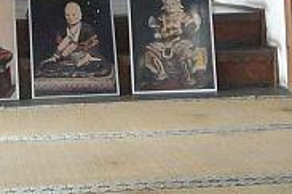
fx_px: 884
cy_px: -149
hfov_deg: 18.6
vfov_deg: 11.7
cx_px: 64
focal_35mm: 109
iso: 400
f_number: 3.3
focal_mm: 5.2
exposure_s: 1/13
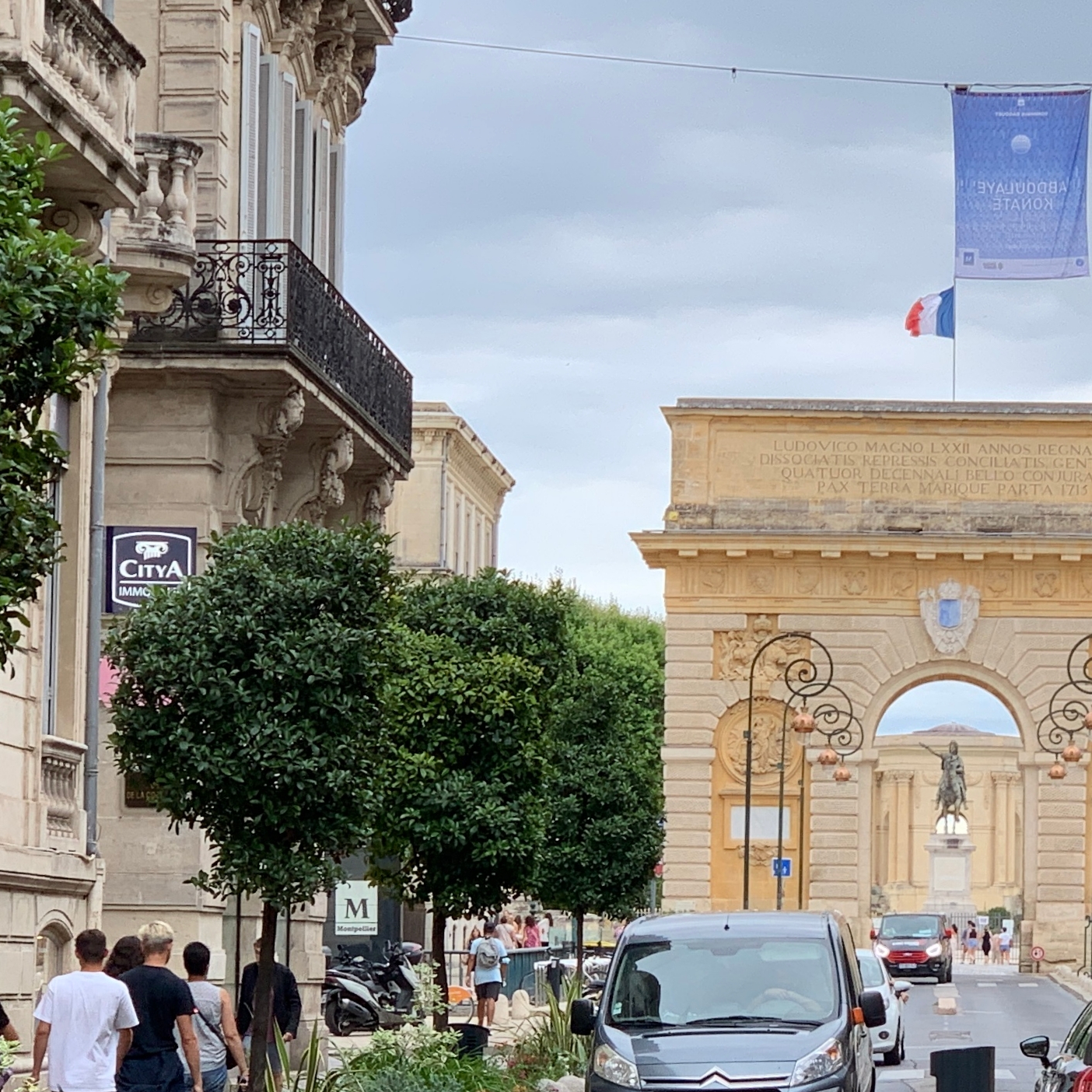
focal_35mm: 132
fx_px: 4711
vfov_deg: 13.2
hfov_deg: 13.1
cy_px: 810
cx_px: 1017
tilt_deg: +3.0
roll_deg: +1.4
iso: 16
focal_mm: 6
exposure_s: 1/102
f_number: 2.4
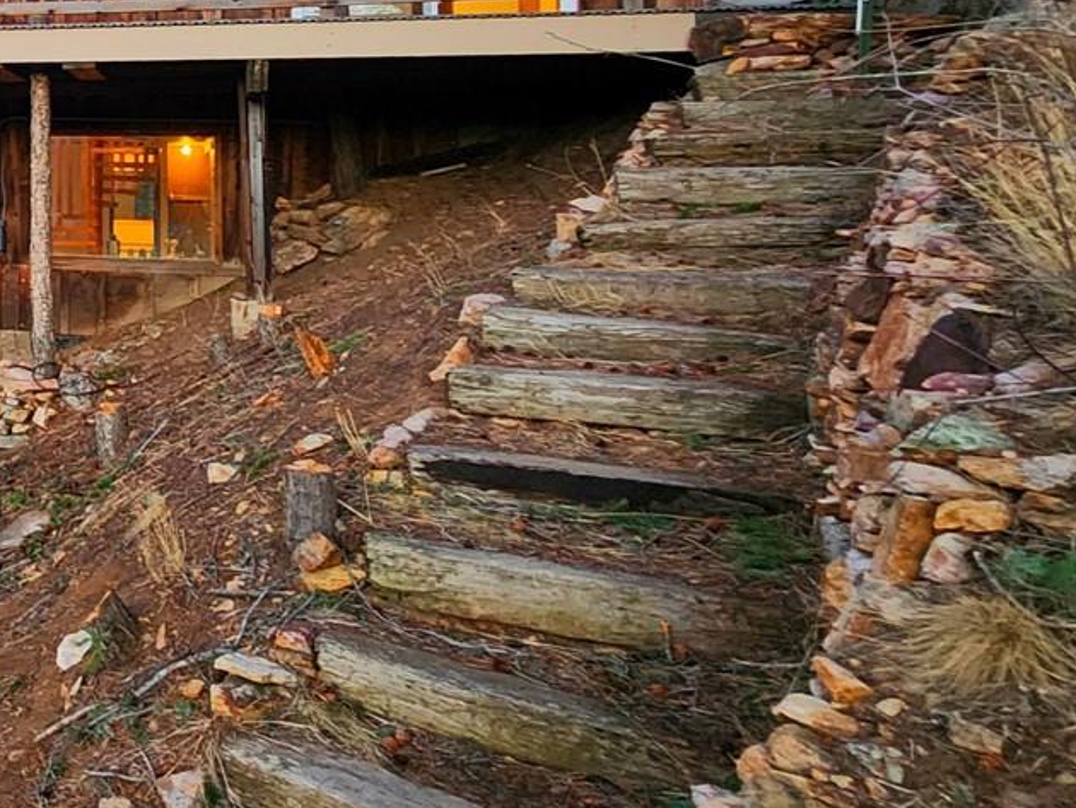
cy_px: 128
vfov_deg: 40.6
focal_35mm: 33
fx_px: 1026
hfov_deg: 40.0
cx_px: -207
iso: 250
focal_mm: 2.2
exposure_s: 1/60.2
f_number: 2.2
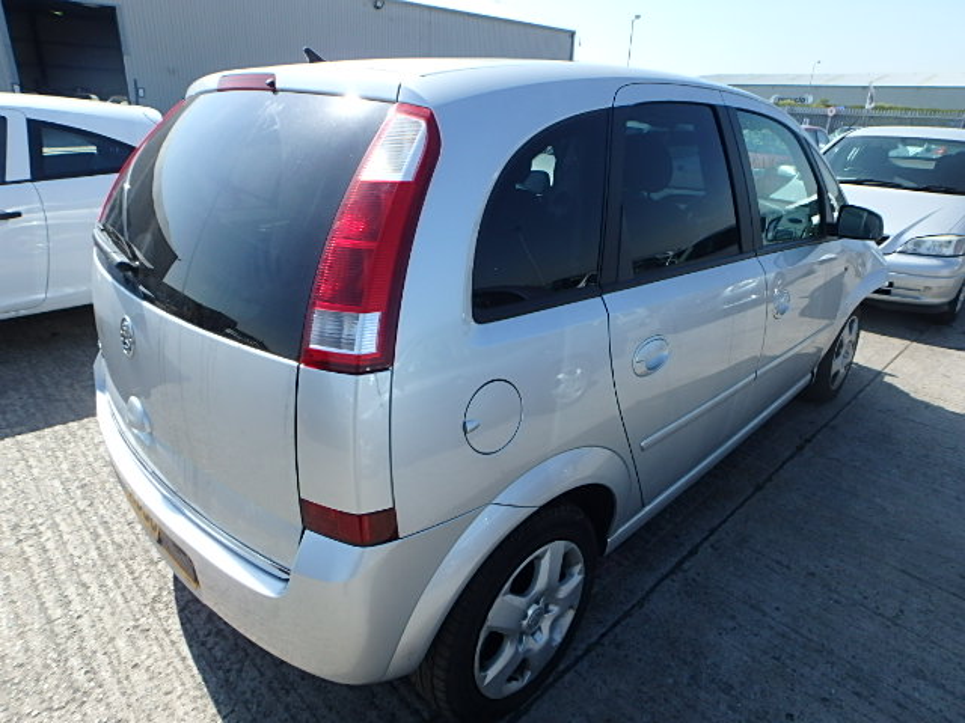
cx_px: 482
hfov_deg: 79.0
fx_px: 585
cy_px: 362
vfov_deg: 63.4
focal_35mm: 21
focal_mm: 3.7
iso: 125
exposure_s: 1/800
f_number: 3.5
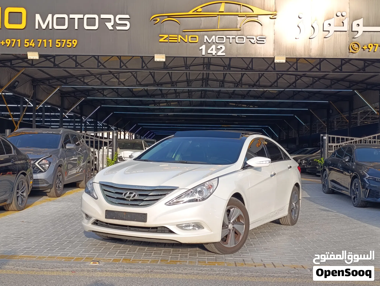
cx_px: 190
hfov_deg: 41.2
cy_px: 143
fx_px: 506
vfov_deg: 31.6
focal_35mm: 46
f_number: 1.65
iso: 50
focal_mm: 6.11
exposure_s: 1/325
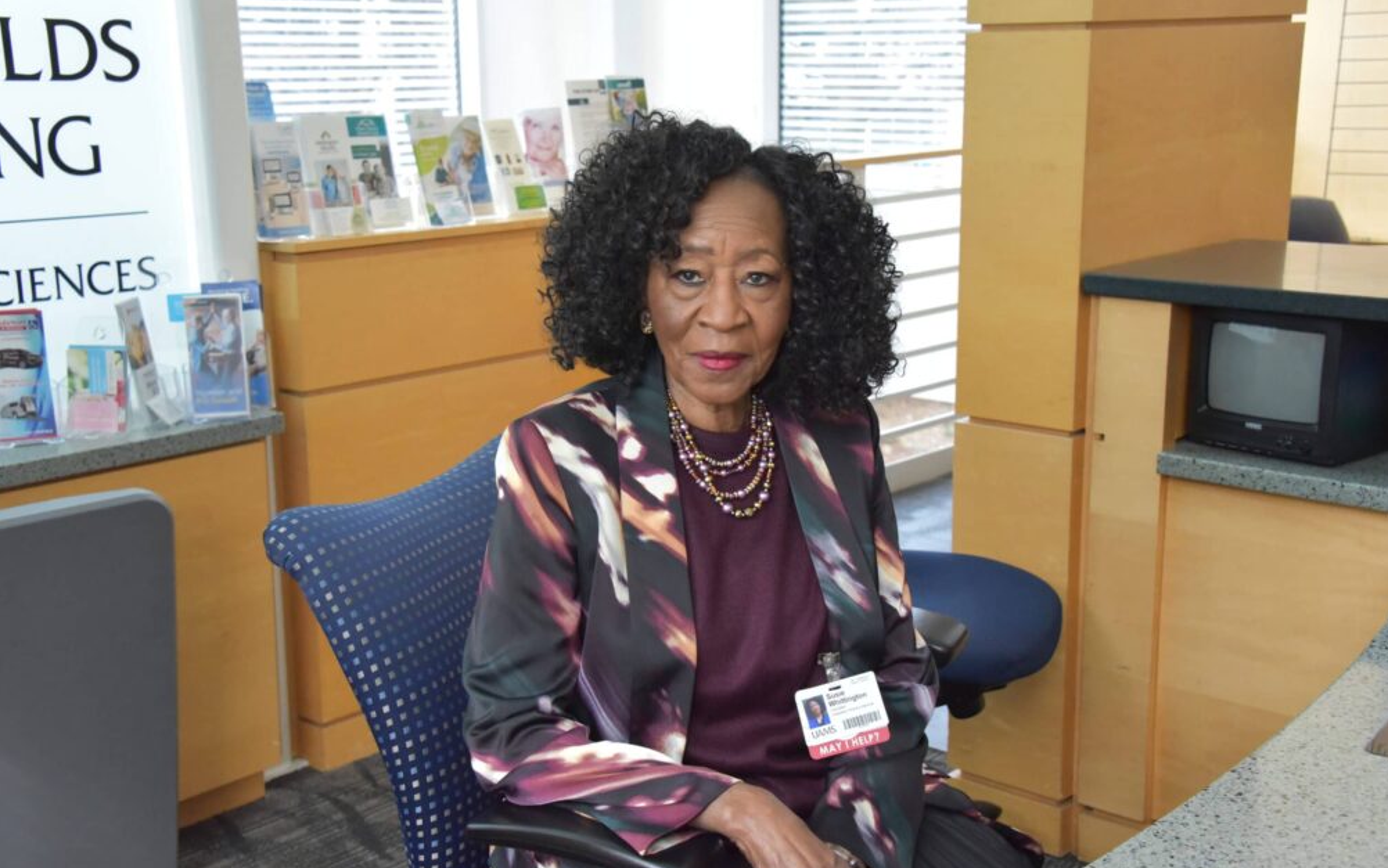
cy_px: 449
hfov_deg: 40.3
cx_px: 708
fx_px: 1892
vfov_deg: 25.9
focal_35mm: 50
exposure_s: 1/400
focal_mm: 48
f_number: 10
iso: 8000
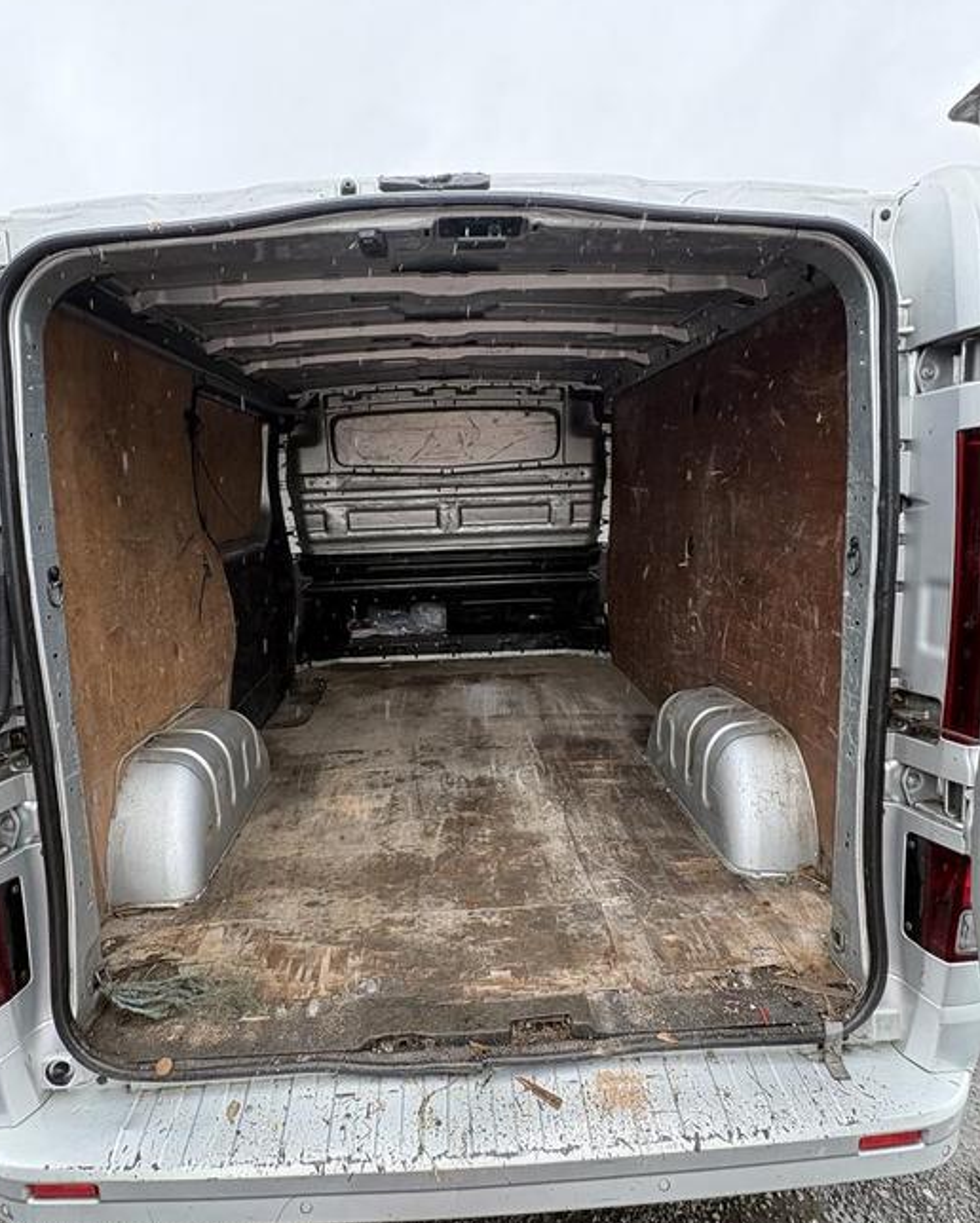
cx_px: 465
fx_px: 688
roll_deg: -1.4
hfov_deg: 70.9
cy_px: 613
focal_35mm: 19
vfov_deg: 83.2
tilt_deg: -14.2
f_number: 2.2
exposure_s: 1/136
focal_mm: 2.22
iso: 100
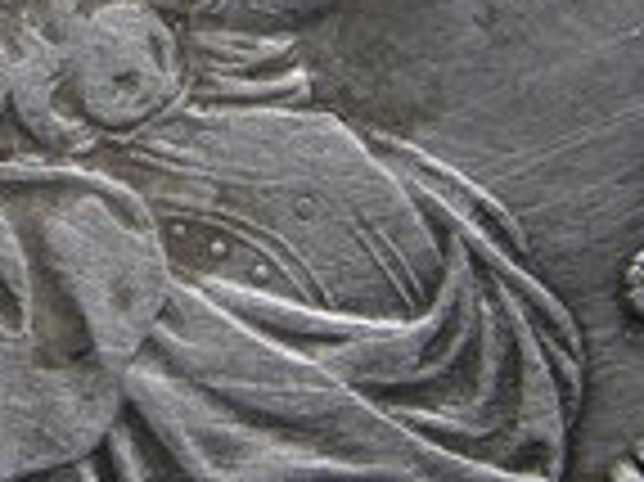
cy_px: -23
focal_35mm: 119
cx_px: 41
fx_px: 2212
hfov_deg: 16.3
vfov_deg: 12.3
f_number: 3.3
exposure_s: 1/30
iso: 64
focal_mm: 6.3
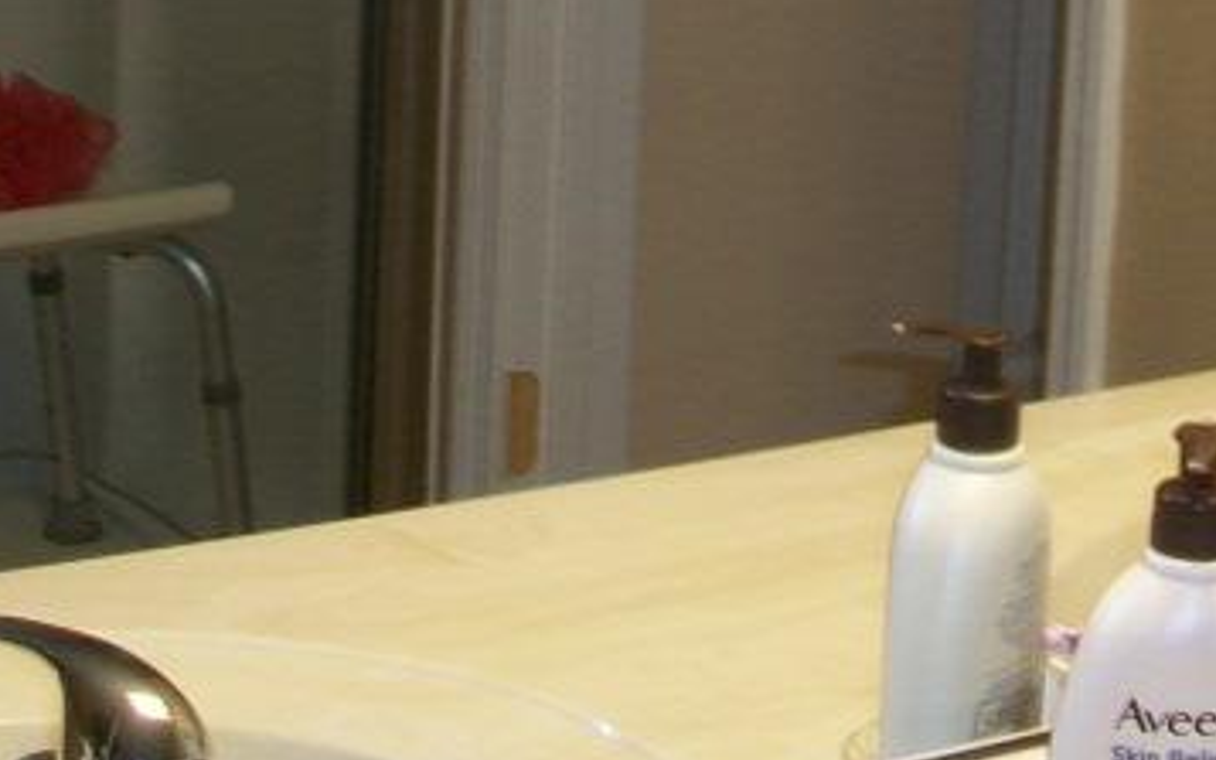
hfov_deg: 15.7
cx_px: 674
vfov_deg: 9.4
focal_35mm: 133
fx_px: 4407
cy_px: -573
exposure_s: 1/30
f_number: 3.1
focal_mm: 6.3
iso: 80
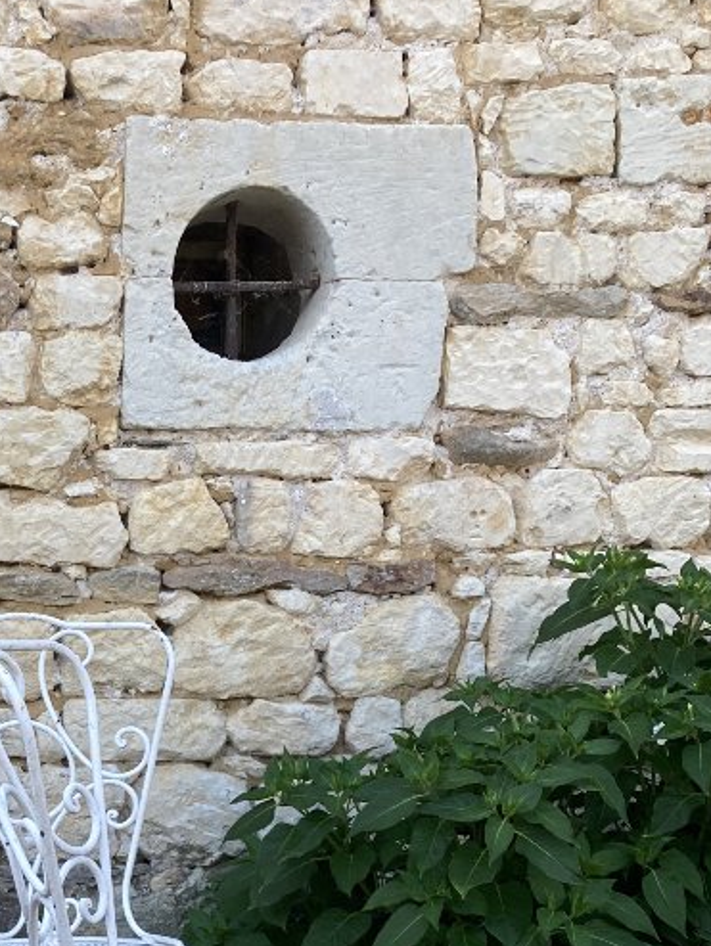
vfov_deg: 27.4
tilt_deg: -7.0
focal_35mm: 68
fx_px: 1861
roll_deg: -0.5
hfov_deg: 20.5
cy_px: 881
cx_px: -94
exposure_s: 1/131
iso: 20
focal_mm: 3.99
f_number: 1.8
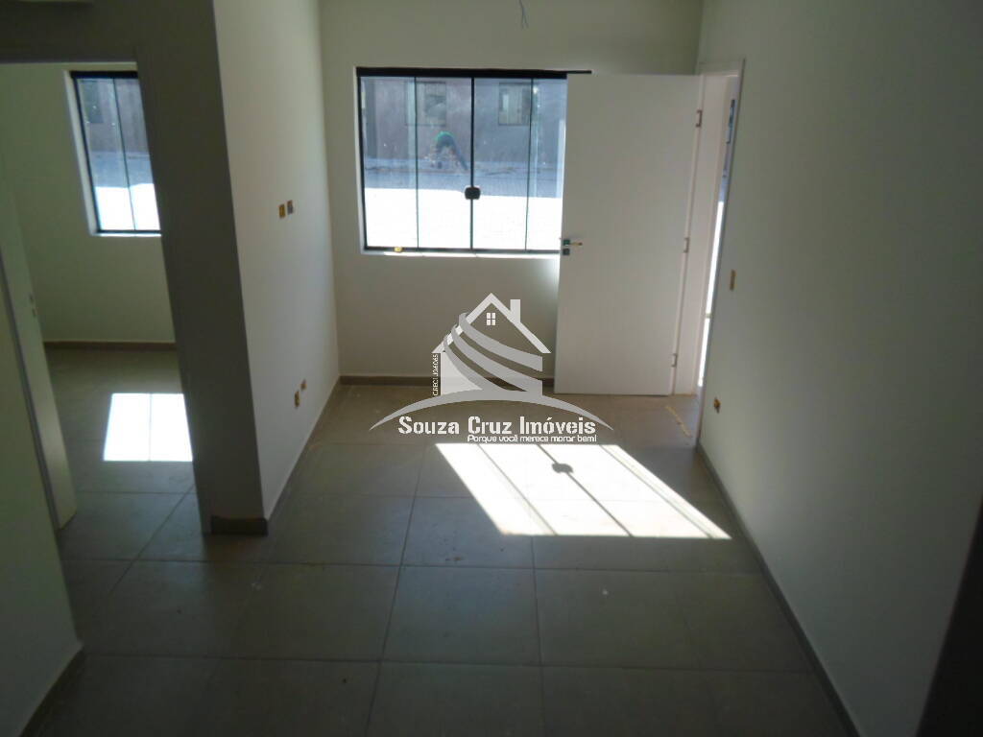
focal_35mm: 25
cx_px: 492
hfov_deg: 69.4
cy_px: 368
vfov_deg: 54.9
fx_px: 710
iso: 80
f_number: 2.5
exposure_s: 1/750
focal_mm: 4.5
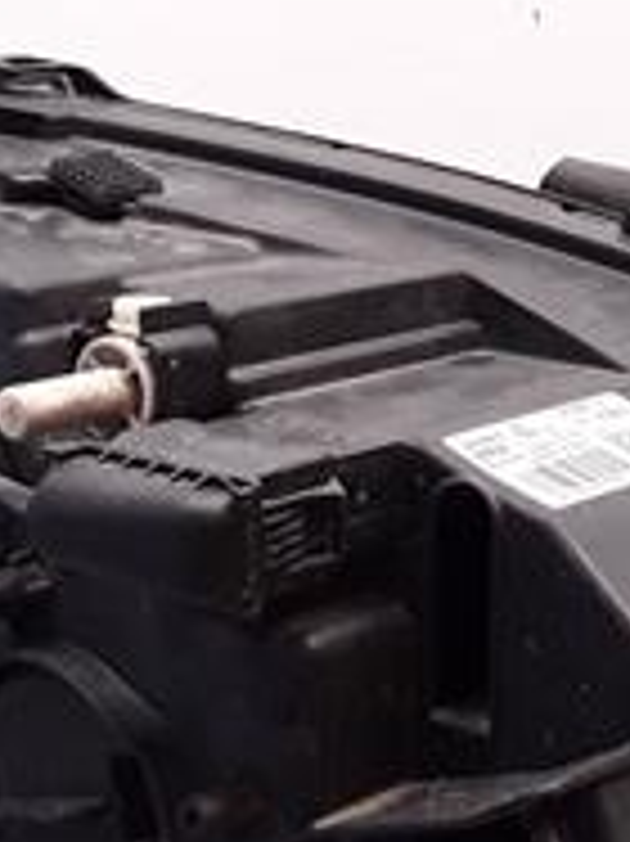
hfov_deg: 15.4
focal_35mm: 96
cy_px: 360
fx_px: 2332
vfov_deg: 20.4
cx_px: 279
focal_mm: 2.91
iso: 100
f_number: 1.9
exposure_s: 1/100
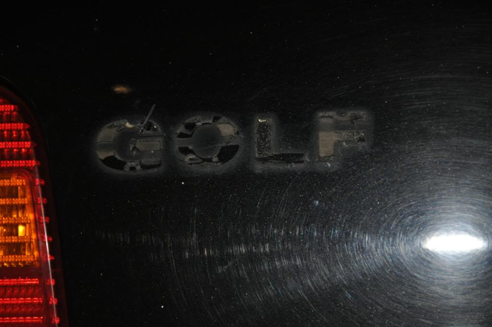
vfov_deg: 7.9
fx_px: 2375
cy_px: 164
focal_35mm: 174
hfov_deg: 11.8
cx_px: 246
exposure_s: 1/60
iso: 800
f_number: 5.6
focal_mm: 116
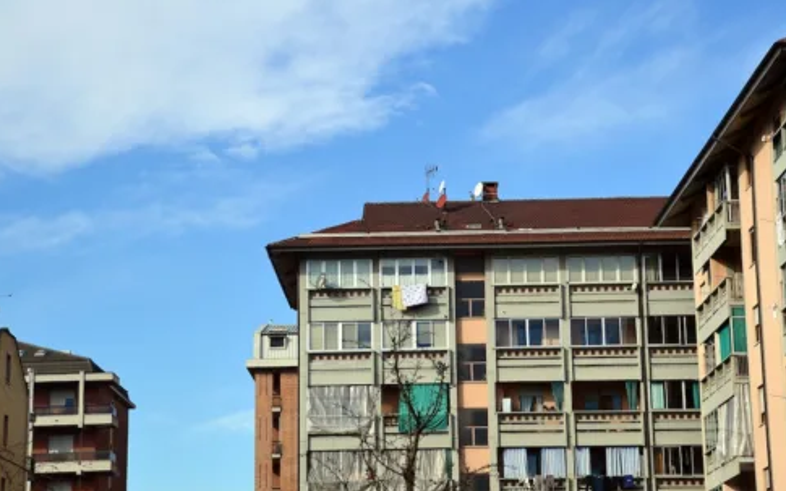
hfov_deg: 22.3
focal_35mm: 93
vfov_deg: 14.1
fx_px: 1992
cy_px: 241
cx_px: 415
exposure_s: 1/640
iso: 100
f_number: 5
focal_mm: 50
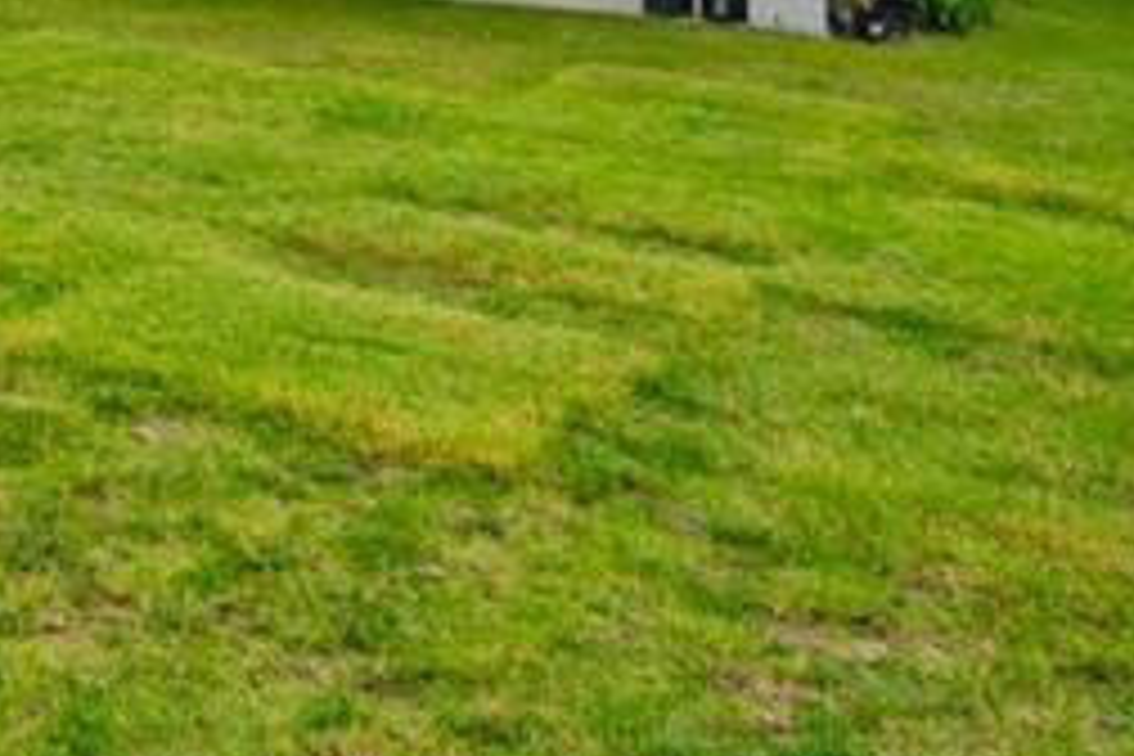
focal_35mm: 57
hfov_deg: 30.7
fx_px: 1795
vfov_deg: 21.2
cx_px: -158
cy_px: -266
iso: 200
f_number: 10
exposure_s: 1/400
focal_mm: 14
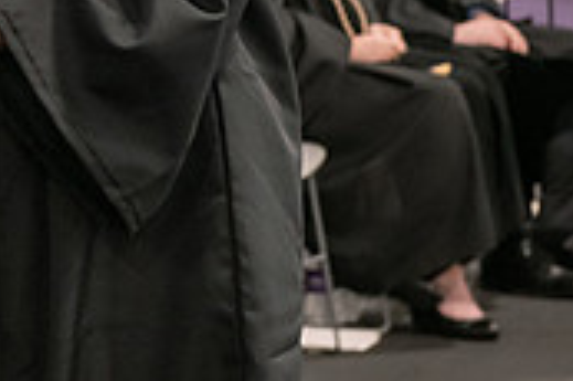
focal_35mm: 235
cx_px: -348
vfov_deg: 5.8
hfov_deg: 8.5
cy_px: -214
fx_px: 3737
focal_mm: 70
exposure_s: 1/125
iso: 2500
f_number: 5
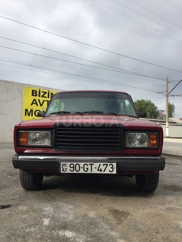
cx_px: 91
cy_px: 121
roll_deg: -1.1
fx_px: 203
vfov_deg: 61.7
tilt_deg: +5.0
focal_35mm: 29
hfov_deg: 48.2
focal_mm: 4.15
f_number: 2.2
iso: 32
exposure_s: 1/1236
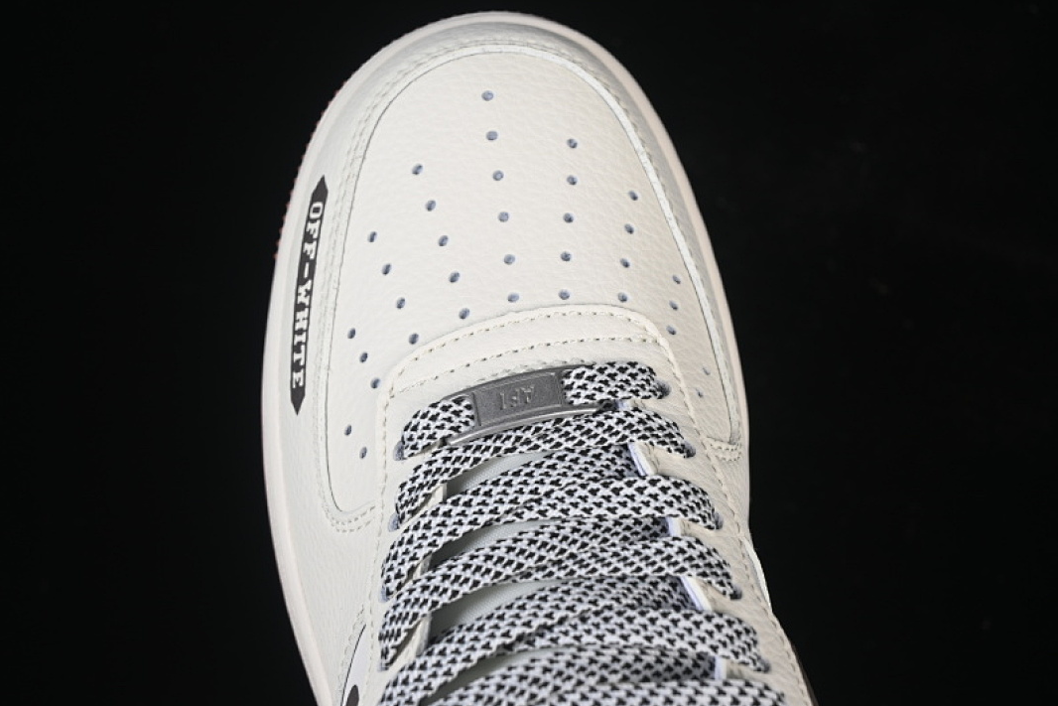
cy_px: 355
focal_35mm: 76
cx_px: 535
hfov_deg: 26.6
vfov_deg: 18.0
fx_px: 2234
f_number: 7.1
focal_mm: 50
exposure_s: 1/80
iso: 160
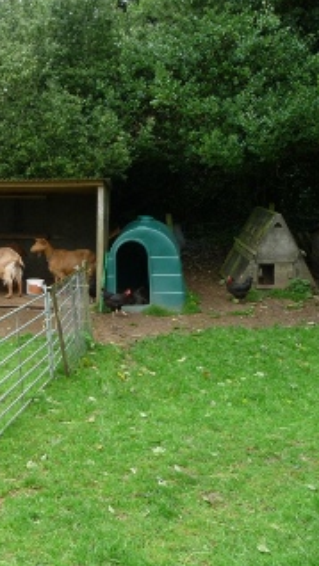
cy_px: 287
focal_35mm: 43
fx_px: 646
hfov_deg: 26.1
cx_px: -7
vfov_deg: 47.3
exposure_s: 1/100
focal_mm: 4.7
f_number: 3.3
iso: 100
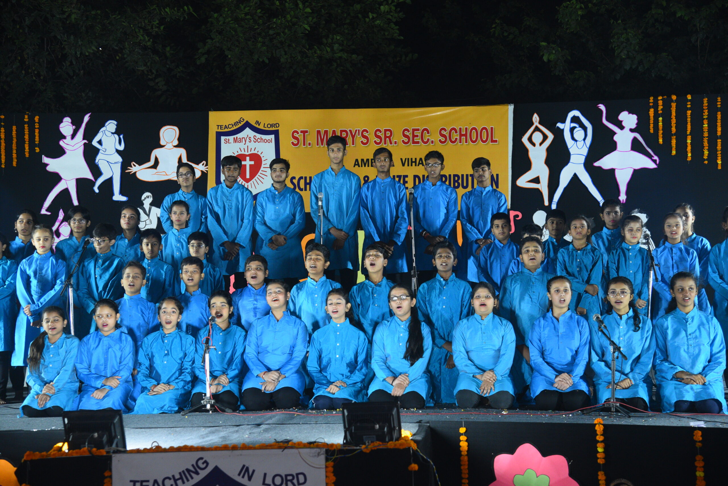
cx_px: 364
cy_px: 243
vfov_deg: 20.6
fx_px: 1335
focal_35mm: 66
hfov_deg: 30.5
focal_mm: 66
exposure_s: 1/125
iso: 2500
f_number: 4
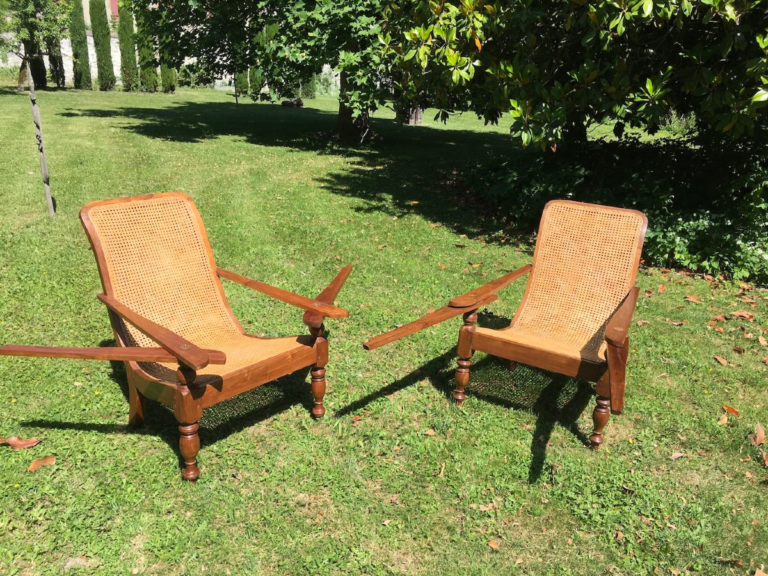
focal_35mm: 29
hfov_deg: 61.7
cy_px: 288
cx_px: 384
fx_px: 643
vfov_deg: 48.2
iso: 25
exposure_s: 1/1261
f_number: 2.2
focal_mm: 4.15
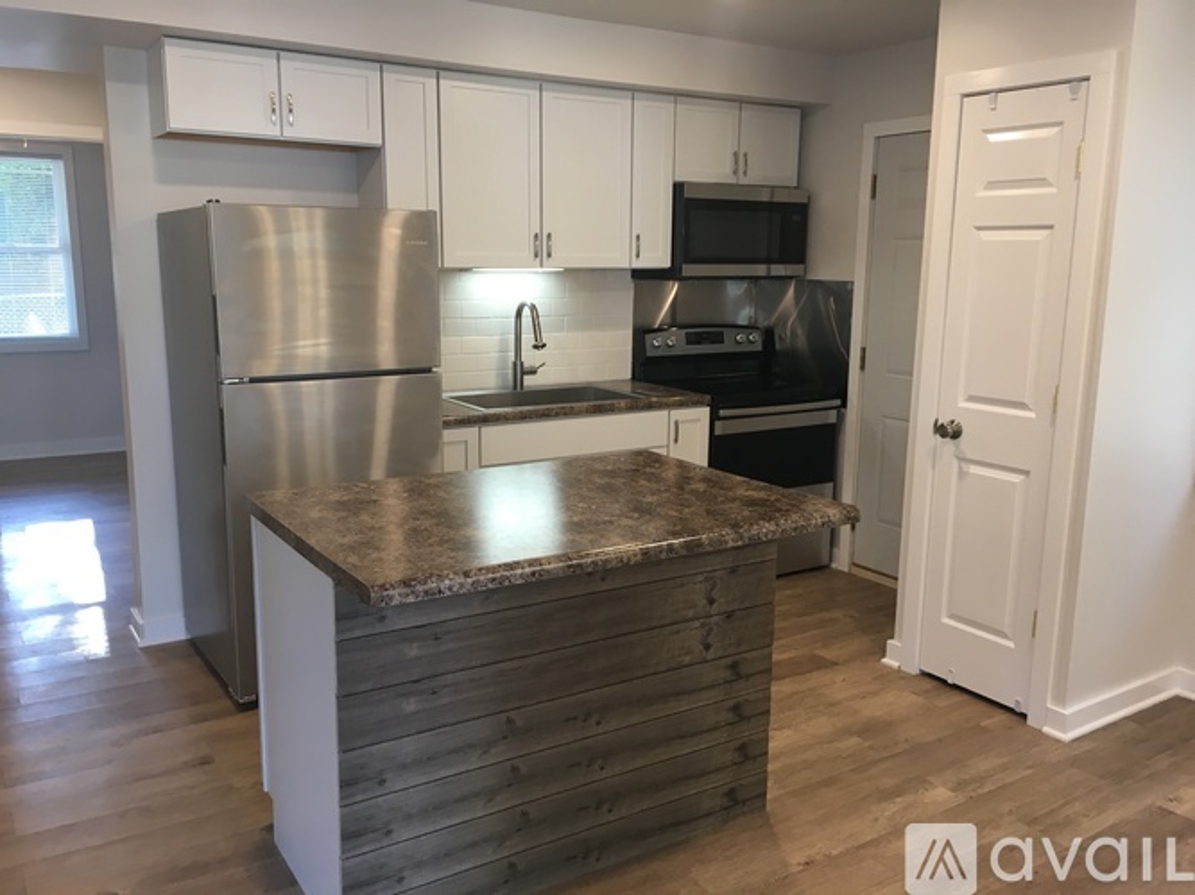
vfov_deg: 48.2
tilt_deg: -9.8
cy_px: 448
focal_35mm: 29
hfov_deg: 61.7
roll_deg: -1.1
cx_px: 598
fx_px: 1001
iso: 50
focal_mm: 4.15
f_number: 2.2
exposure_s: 1/30
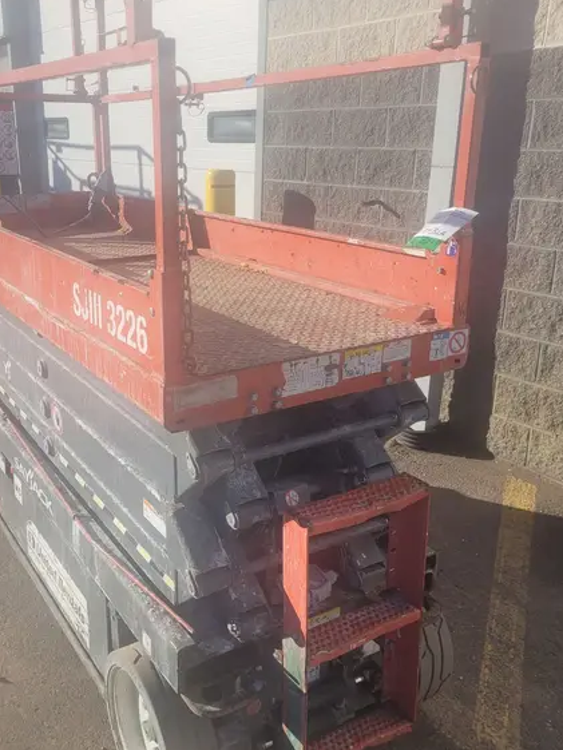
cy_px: 359
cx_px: 213
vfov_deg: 53.9
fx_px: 737
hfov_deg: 41.5
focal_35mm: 34
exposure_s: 1/2456
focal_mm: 5.4
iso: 40
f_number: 1.8
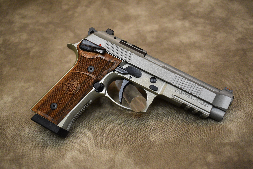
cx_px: 126
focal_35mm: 38
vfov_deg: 35.6
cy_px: 84
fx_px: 264
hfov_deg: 51.2
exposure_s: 1/125
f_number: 4
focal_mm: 25
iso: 1000
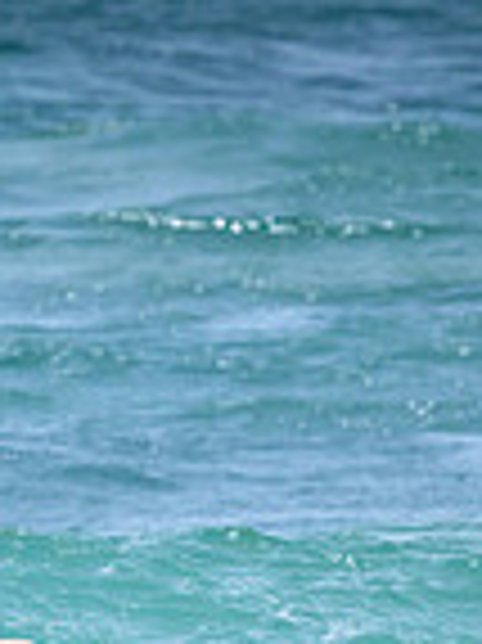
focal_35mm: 3128
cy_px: 795
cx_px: -32
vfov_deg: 0.6
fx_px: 58160
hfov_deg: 0.5
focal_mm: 800
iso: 320
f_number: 6.3
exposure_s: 1/3200
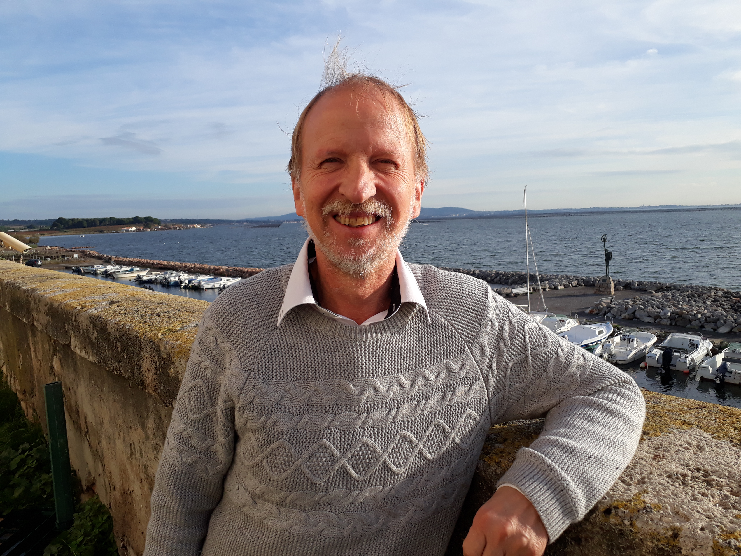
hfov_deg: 65.3
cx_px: 370
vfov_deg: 51.4
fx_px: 578
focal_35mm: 27
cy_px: 278
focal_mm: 3.6
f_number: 1.9
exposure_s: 1/1229
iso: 40
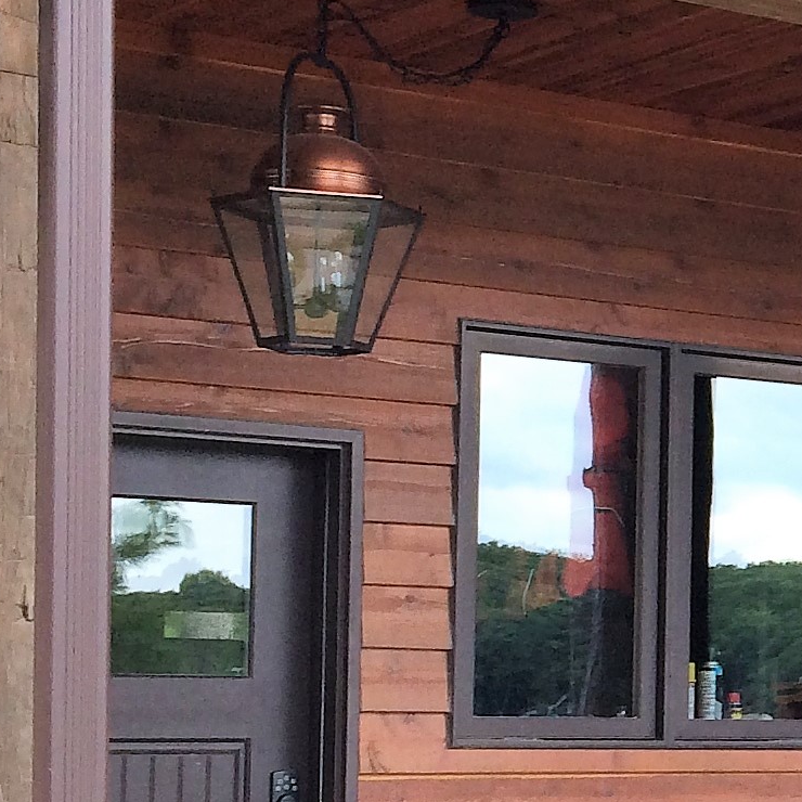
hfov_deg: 14.0
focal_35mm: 113
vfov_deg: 15.4
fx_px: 2962
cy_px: 529
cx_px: 1356
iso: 64
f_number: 2.2
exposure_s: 1/120
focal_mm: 4.15
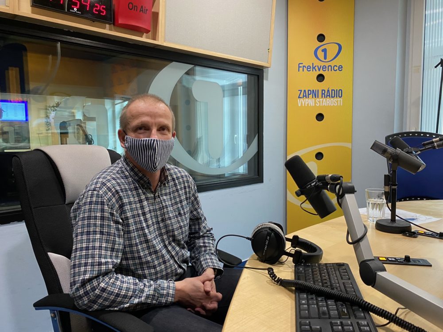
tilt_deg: -4.8
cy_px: 166
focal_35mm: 26
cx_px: 222
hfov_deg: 67.3
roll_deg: +1.0
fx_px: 333
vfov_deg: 53.1
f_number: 1.8
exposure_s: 1/50
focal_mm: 4.25
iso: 320
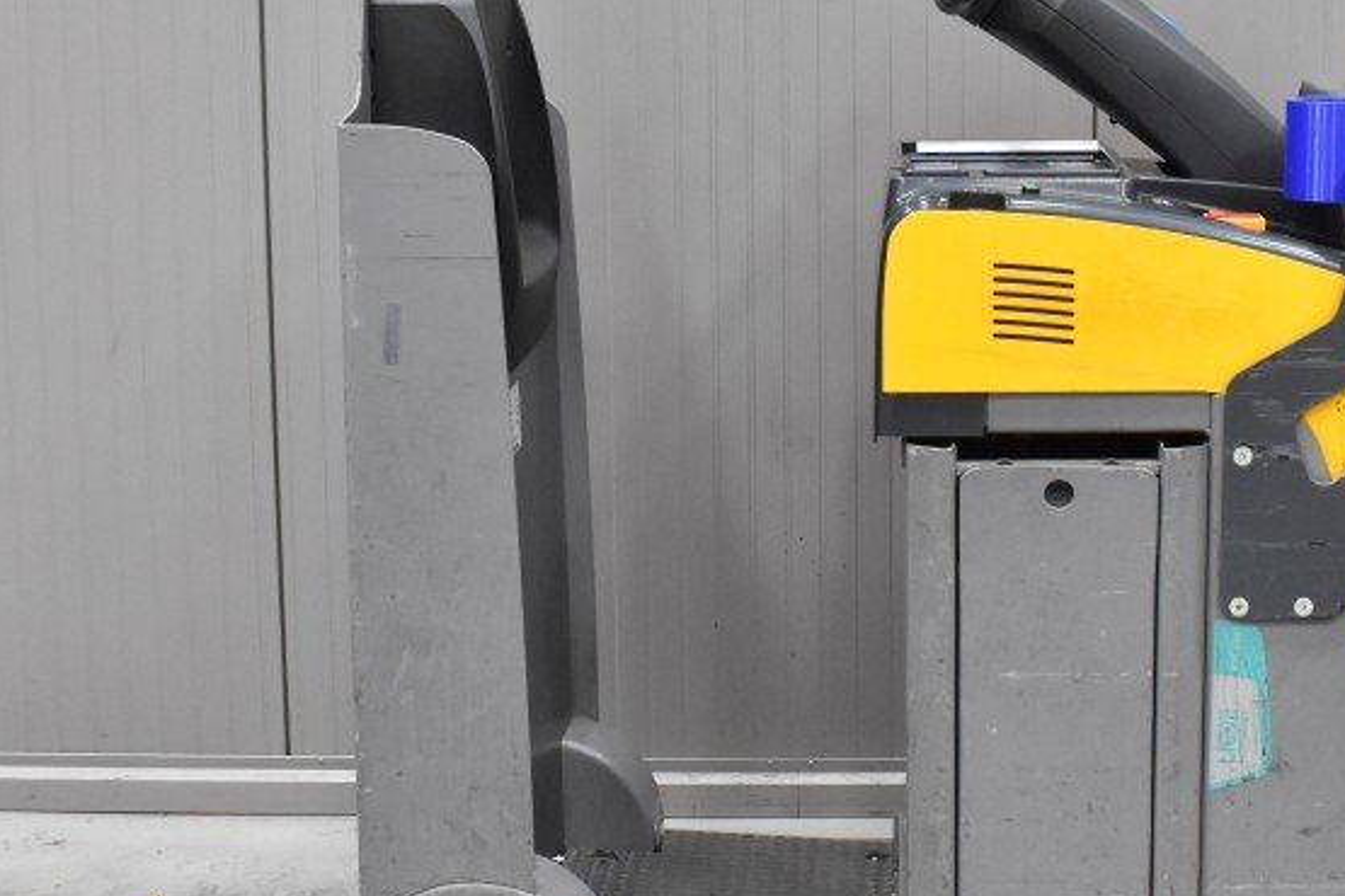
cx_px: 962
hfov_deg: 29.3
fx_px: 2543
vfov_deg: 19.9
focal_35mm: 68
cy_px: 305
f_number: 5
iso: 1600
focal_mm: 21
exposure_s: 1/30
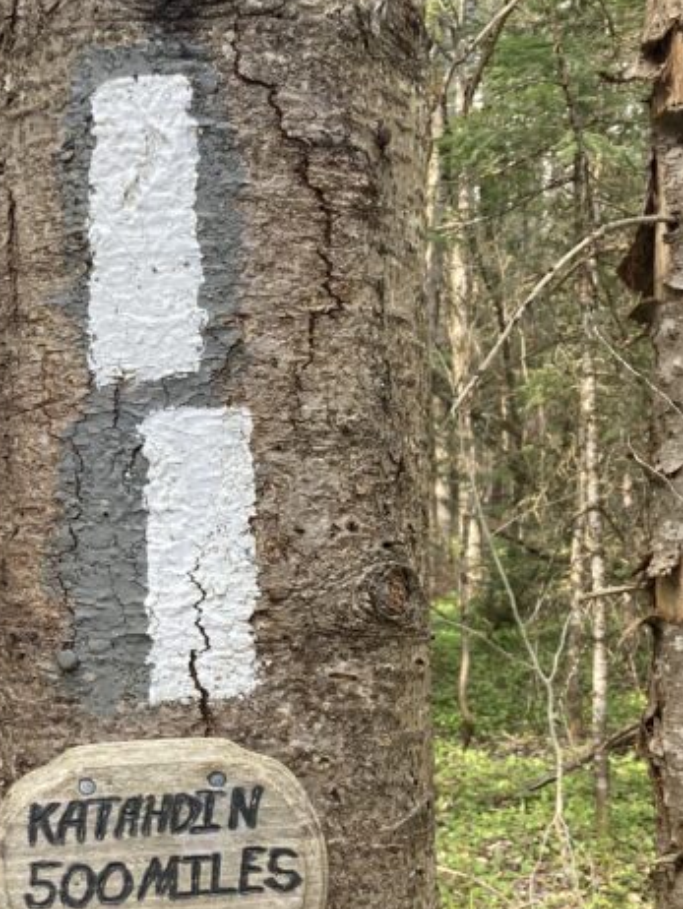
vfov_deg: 31.1
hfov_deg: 23.1
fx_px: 1630
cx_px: 65
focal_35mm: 62
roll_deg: +0.0
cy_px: 525
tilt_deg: +3.2
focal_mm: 3.99
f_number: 1.8
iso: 50
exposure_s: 1/121
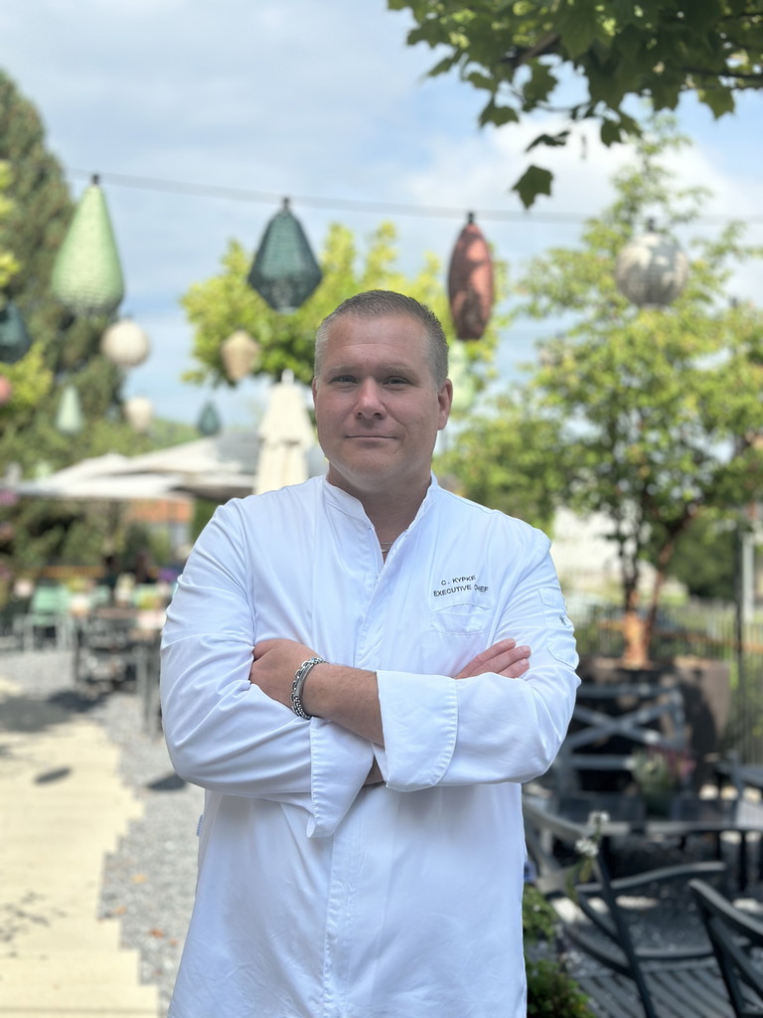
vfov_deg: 39.7
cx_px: 382
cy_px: 509
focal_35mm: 48
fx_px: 1411
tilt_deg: +0.5
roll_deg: -0.3
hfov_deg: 30.3
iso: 80
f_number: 1.78
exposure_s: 1/4184
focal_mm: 6.86
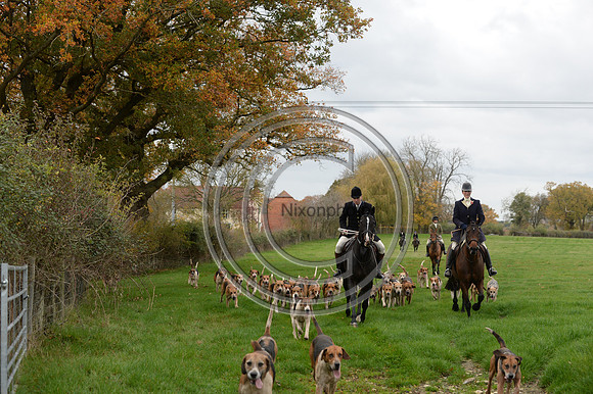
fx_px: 1152
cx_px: 296
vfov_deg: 19.4
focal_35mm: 70
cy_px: 197
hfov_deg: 28.9
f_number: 4.5
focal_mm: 70
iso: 1250
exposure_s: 1/640
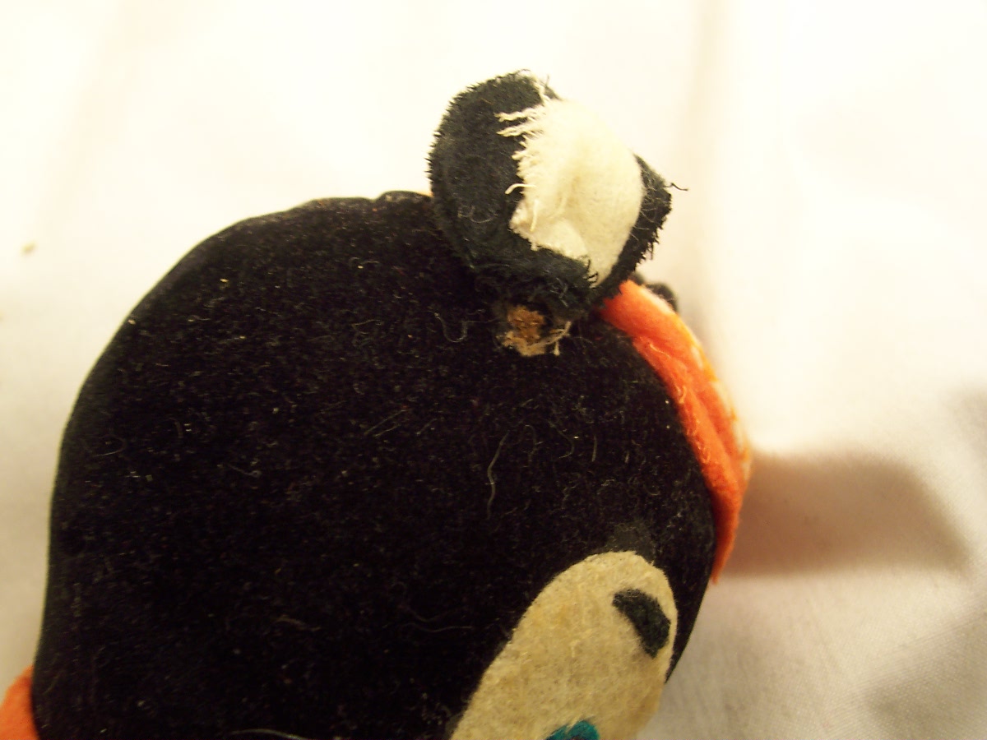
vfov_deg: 38.7
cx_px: 494
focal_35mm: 37
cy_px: 370
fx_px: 1055
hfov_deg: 50.1
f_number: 2.8
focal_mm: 5.6
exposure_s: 1/60
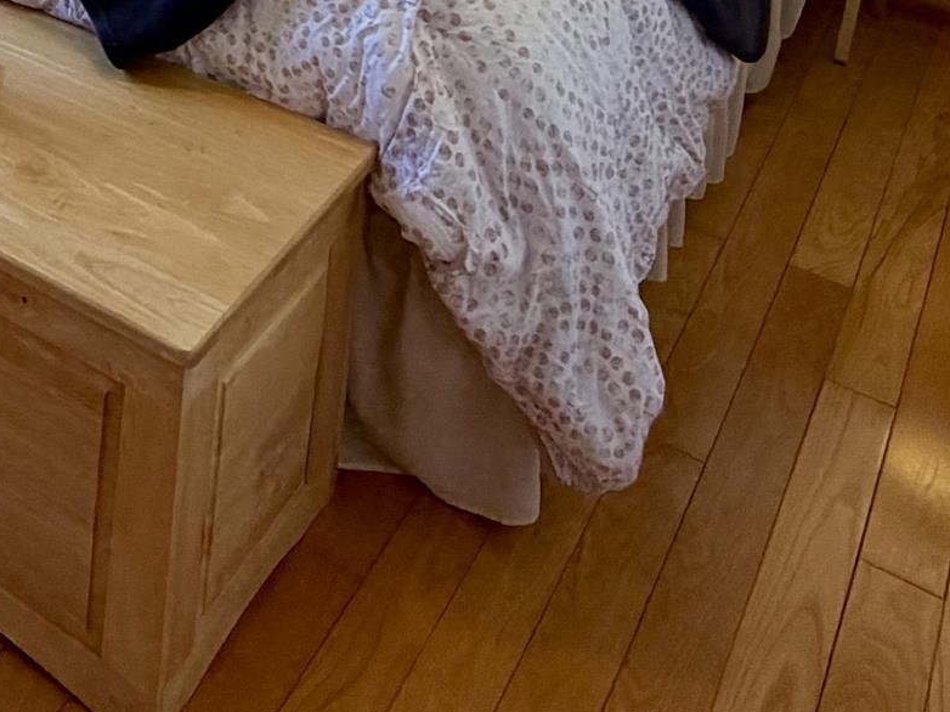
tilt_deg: -9.1
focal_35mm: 55
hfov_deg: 29.7
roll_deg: -0.7
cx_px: -207
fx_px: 1509
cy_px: -457
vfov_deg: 20.9
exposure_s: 1/120
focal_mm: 2.22
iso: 125
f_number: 2.2
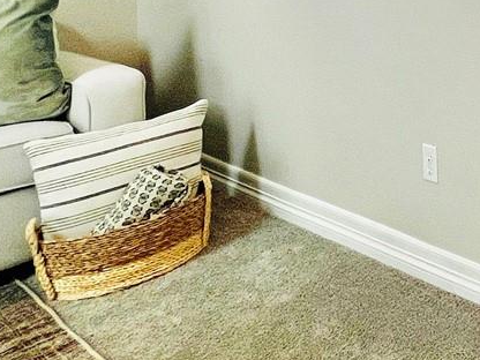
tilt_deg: -1.3
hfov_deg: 22.1
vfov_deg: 23.4
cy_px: -180
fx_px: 693
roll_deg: +0.8
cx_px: 871
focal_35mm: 50
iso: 40
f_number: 1.8
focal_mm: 1.57
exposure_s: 1/120
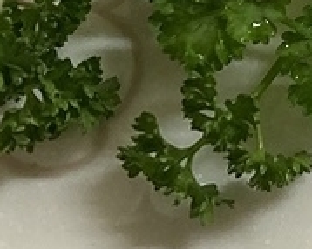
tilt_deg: -74.5
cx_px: 711
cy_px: -357
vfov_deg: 7.8
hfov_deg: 9.5
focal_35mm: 183
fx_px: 1689
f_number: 1.8
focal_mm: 3.99
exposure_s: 1/50
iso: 125
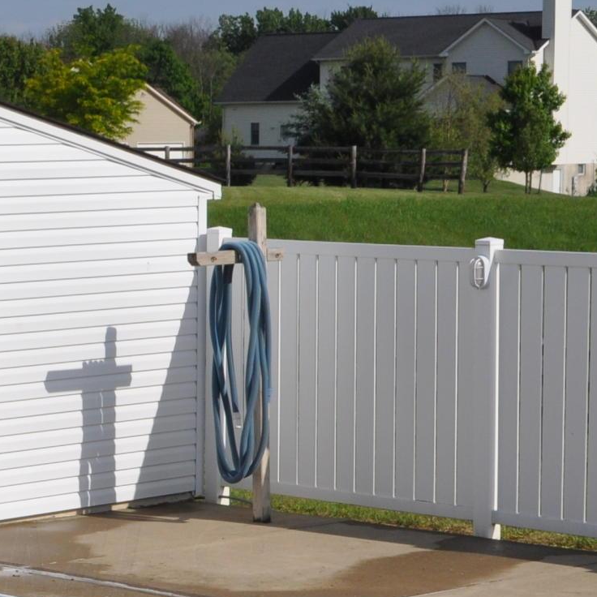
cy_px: 573
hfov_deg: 12.8
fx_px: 2634
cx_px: 20
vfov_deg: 12.8
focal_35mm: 135
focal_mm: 26
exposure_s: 1/800
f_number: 14
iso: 320
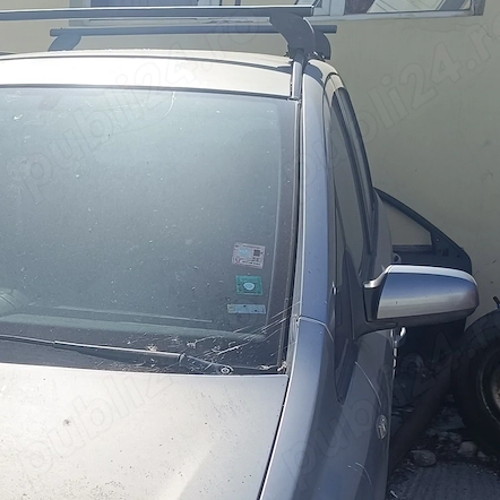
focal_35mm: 64
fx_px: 1046
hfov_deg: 25.6
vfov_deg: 26.0
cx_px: 5
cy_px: 449
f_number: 1.88
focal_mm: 5.59
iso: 58
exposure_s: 1/1290
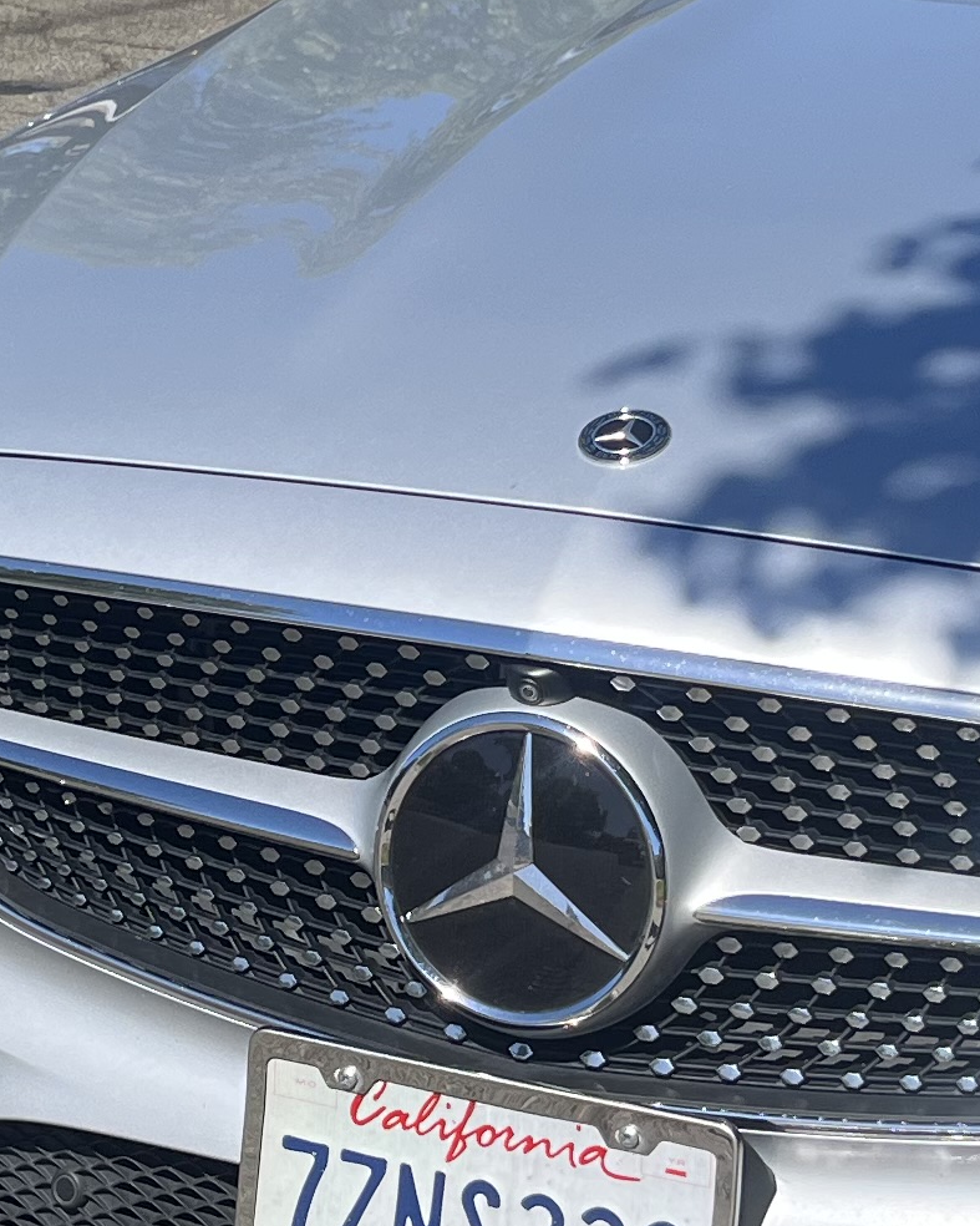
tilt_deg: -11.8
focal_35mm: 104
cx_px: 374
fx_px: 3771
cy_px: 407
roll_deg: -2.9
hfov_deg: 14.8
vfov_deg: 18.4
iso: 50
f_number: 1.6
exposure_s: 1/3049
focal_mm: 5.1
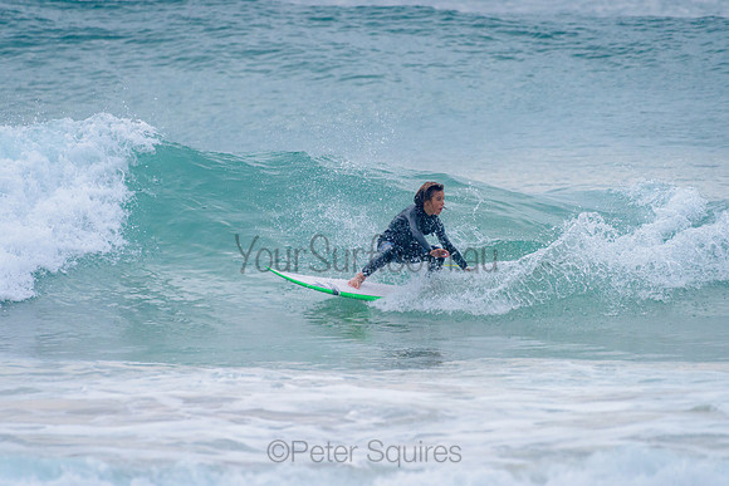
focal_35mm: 613
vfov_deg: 2.2
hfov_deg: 3.4
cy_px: 238
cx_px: 353
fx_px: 12419
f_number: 5.6
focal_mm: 500
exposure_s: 1/1600
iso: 800
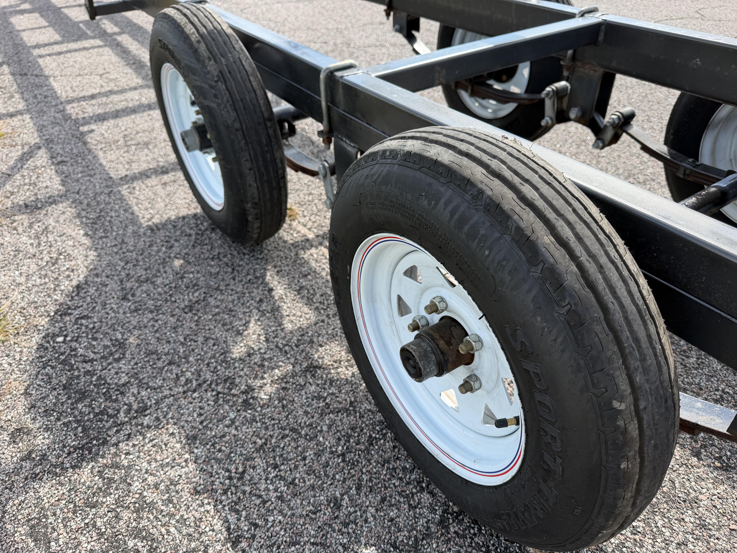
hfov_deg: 71.6
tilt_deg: -36.8
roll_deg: +0.5
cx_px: 368
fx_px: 511
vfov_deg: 56.8
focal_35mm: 24
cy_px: 276
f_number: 1.78
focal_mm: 6.76
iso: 80
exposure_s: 1/1437
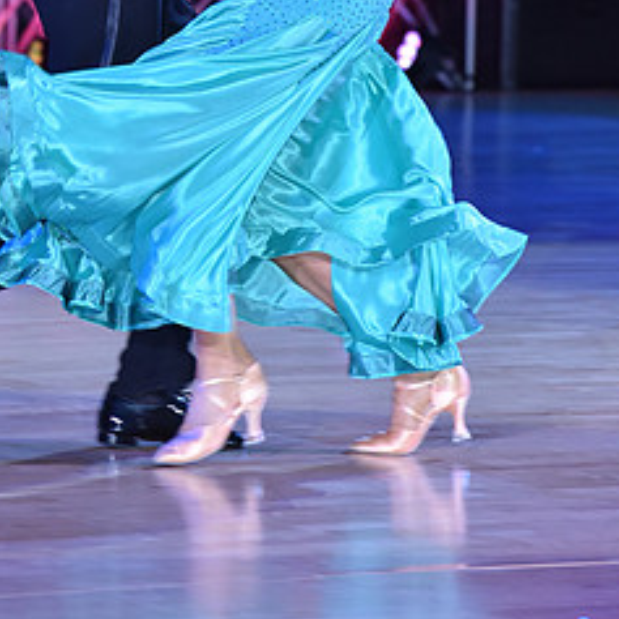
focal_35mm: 406
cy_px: -102
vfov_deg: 4.3
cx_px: 161
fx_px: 8214
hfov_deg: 4.3
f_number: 4
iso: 1600
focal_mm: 195
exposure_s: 1/250
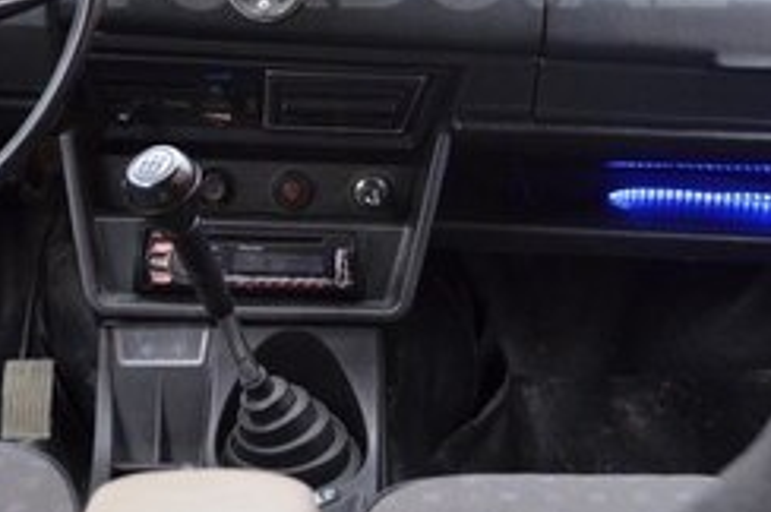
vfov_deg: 18.0
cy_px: -40
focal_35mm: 73
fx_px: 1561
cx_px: 404
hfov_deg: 27.7
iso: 800
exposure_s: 1/1000
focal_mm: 18
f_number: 3.5
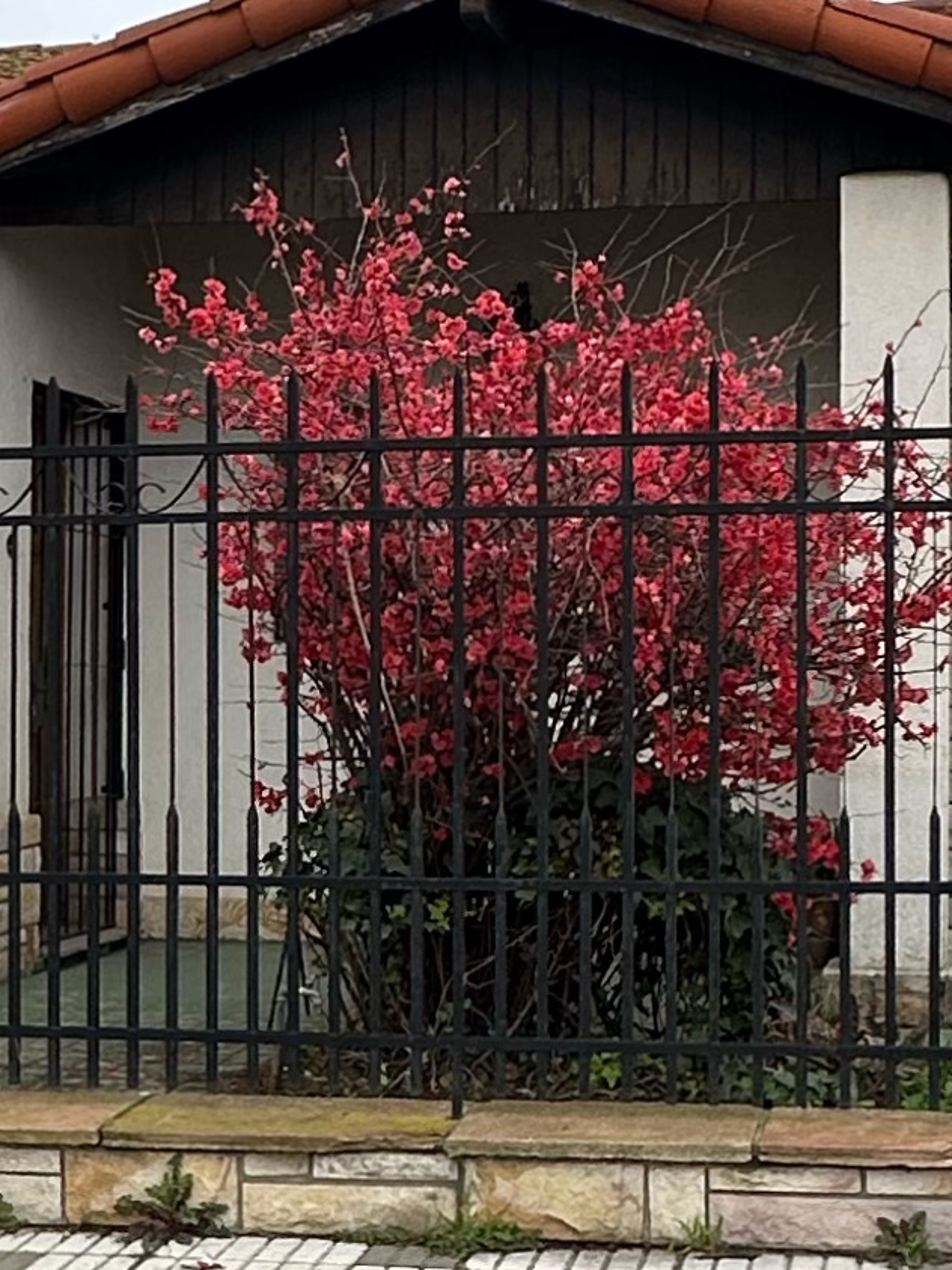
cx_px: 455
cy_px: 777
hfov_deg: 21.9
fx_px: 2457
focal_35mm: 67
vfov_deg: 28.9
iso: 40
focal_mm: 2.22
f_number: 2.2
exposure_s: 1/824
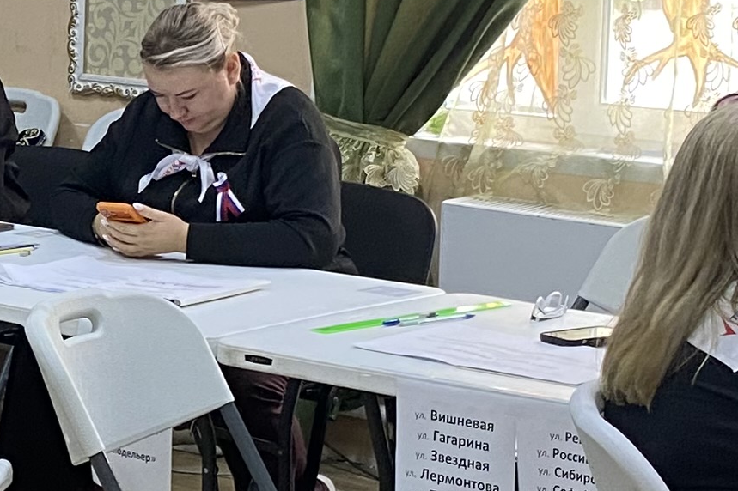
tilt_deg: -9.3
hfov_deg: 15.5
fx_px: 2602
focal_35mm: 127
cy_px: 173
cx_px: -169
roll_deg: +0.0
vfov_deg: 10.8
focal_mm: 4.25
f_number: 1.8
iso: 125
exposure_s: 1/50
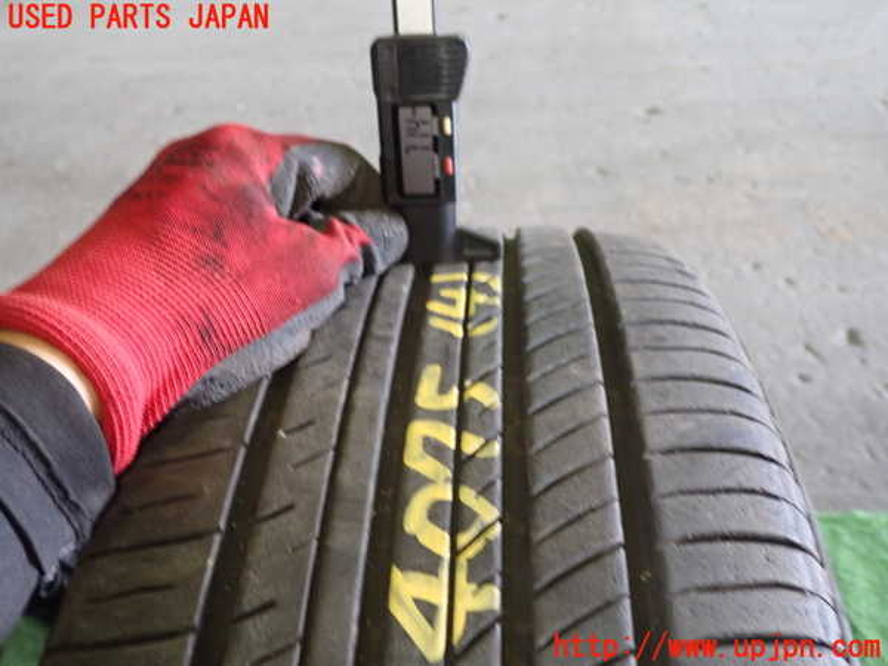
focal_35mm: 30
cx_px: 444
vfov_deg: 46.8
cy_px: 333
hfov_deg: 60.0
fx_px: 770
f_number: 2.3
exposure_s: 1/30
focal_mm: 5.4
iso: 400
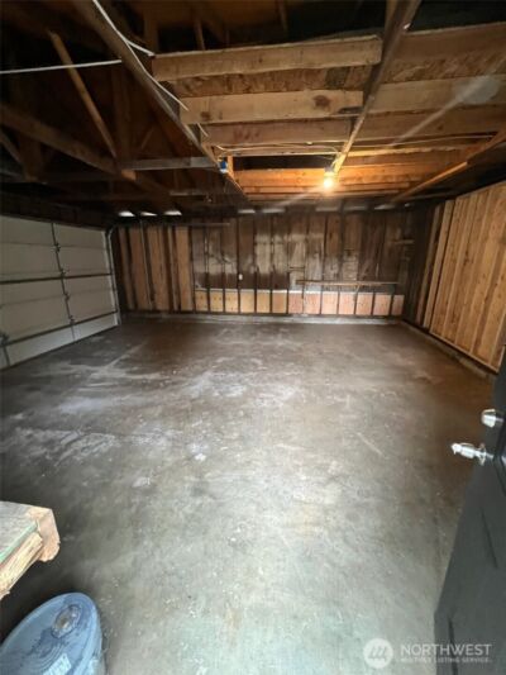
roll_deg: -0.4
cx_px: 253
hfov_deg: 89.9
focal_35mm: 13
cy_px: 338
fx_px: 253
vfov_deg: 106.2
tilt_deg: -12.9
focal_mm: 1.57
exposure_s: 1/60
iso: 1000
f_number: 1.8
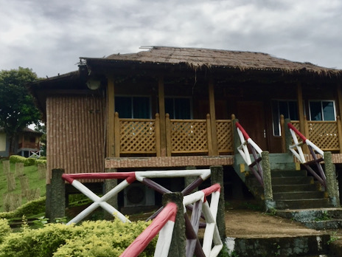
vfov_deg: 35.8
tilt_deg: +9.4
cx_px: 233
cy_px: 154
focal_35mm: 40
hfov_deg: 45.9
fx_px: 395
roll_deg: +0.7
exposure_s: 1/2326
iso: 32
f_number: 2.2
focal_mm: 4.15
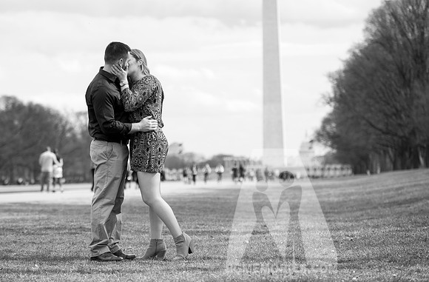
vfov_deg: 10.7
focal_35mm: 127
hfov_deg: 16.2
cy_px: 129
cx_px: 190
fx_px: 1504
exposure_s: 1/500
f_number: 3.5
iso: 160
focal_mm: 105
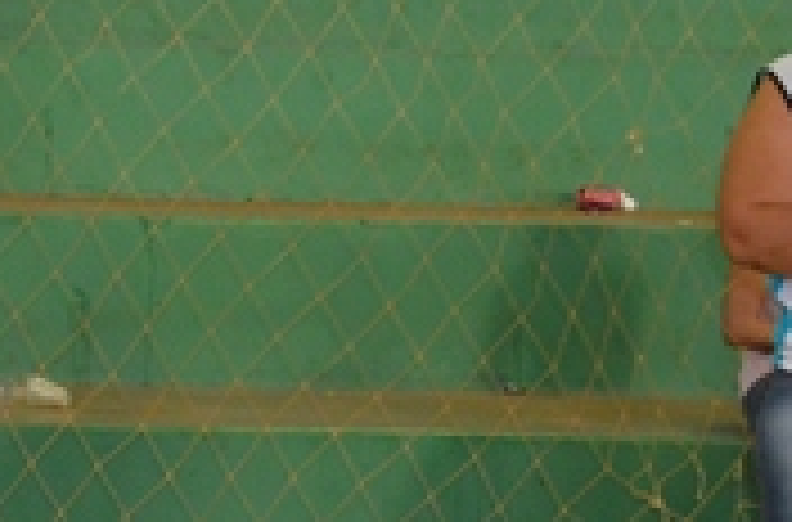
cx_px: -594
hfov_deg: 14.8
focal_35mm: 123
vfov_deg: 10.9
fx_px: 2696
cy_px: -72
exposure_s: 1/60
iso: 800
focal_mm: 18
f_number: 3.5
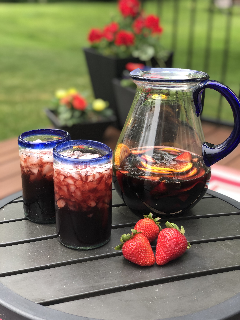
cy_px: 160
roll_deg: -1.5
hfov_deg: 28.0
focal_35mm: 52
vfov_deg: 36.8
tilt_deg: -20.9
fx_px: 481
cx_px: 120
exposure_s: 1/120
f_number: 2.4
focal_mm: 6
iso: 25
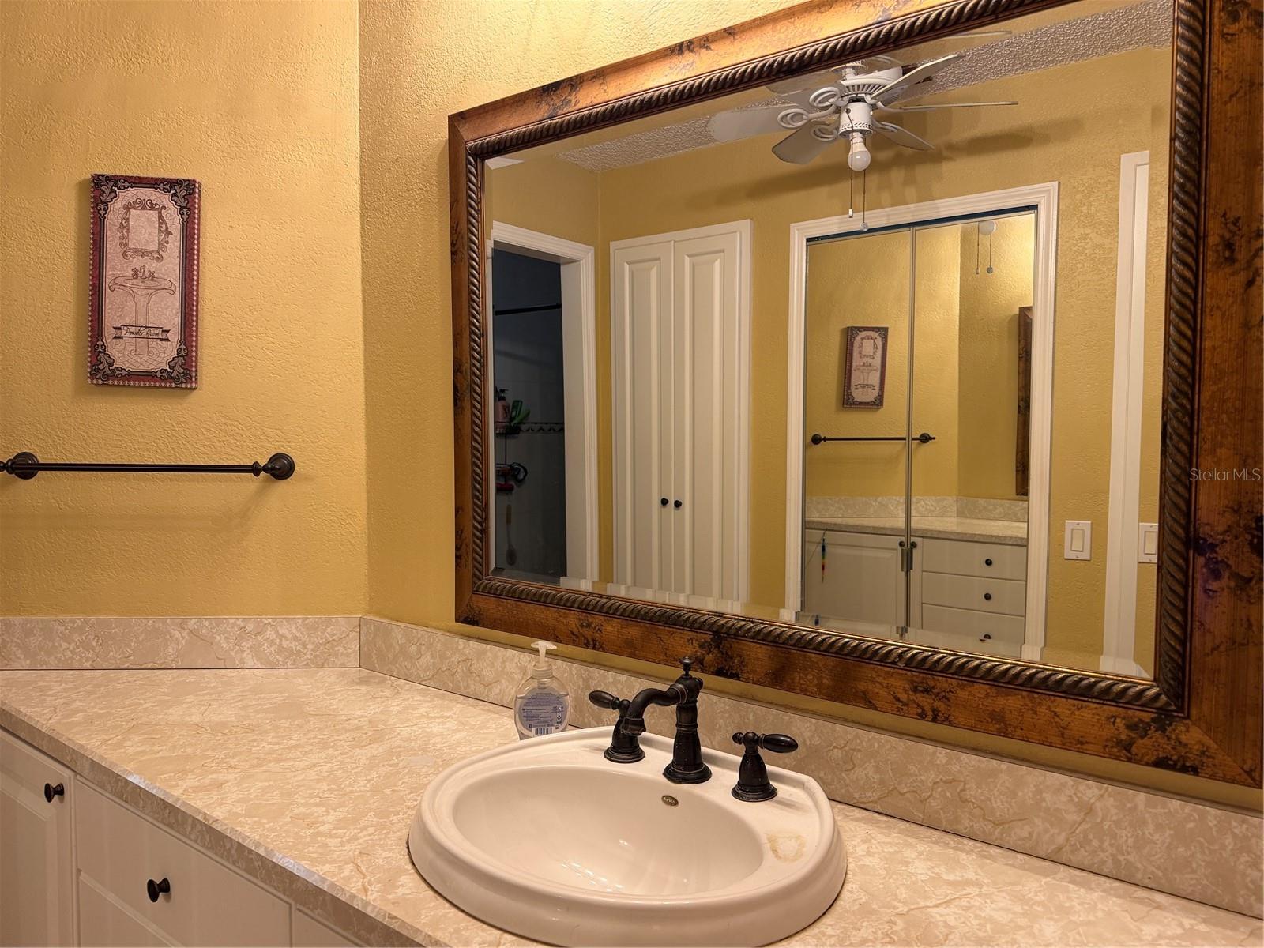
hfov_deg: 71.6
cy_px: 474
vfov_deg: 56.8
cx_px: 632
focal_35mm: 24
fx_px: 876
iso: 125
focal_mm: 6.76
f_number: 1.78
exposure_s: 1/60
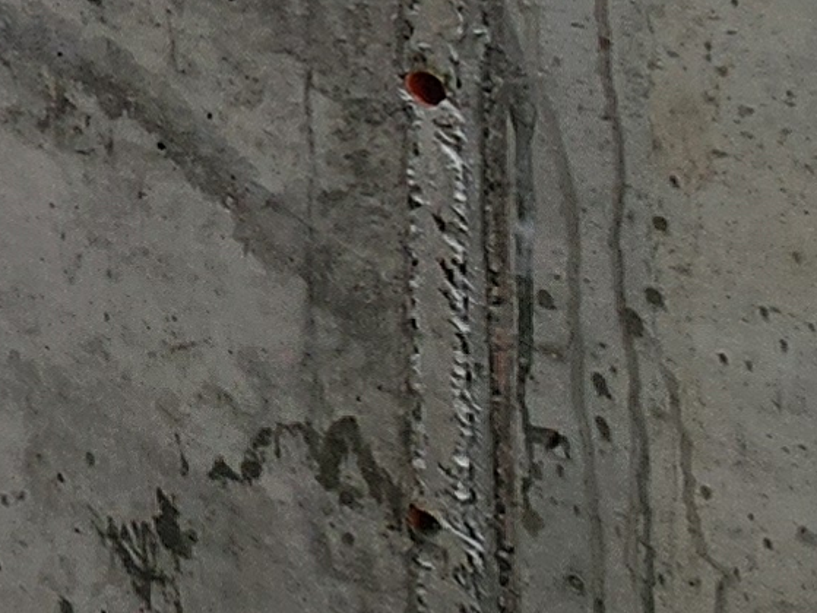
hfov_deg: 11.4
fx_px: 2194
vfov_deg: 12.9
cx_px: -1656
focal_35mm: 93
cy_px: -772
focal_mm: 2.2
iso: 50
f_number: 2.2
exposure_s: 1/120
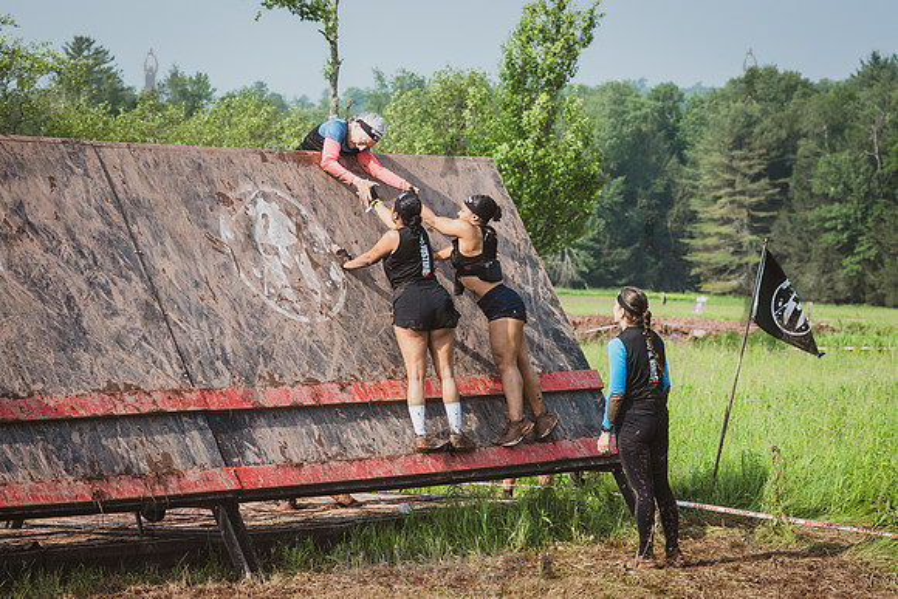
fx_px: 2669
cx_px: 381
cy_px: 231
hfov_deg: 19.1
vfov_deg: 12.8
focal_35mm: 107
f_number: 4.5
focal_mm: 86
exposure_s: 1/1250
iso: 250
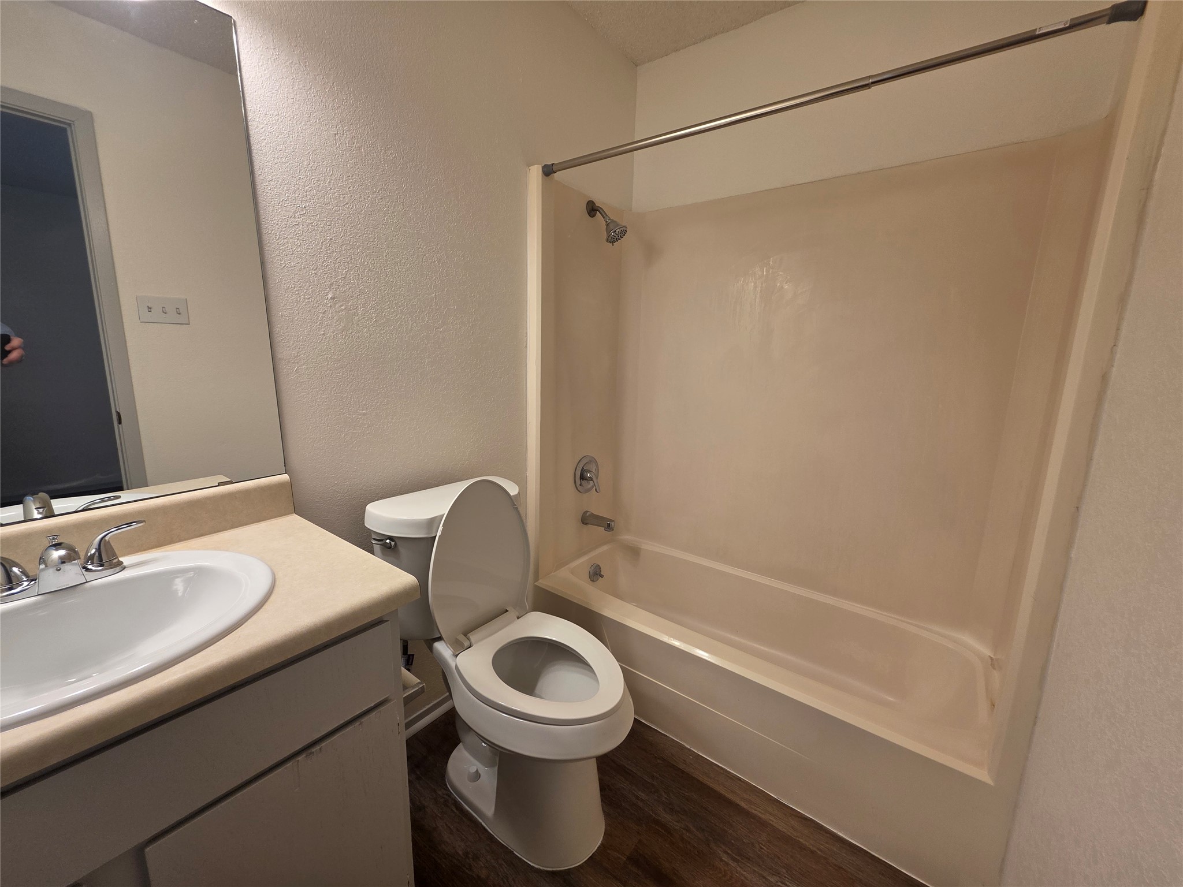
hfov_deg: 106.2
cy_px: 444
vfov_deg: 89.9
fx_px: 444
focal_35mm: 13
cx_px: 592
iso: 80
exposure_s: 1/120
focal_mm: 2.2
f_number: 1.9
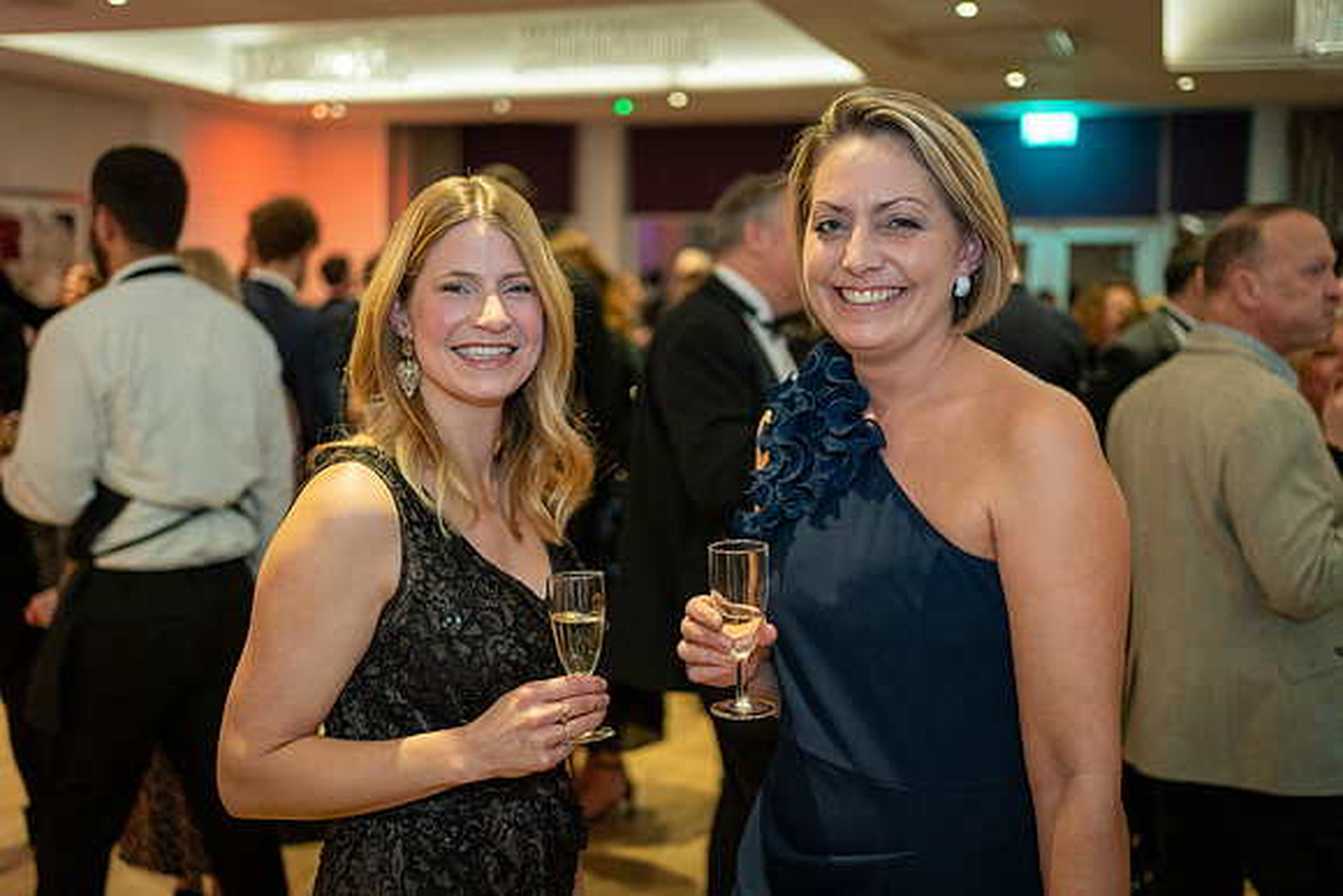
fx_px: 1501
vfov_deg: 33.2
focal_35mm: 40
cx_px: 638
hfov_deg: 48.2
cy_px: 466
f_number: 1.8
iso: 1250
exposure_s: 1/80
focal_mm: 35
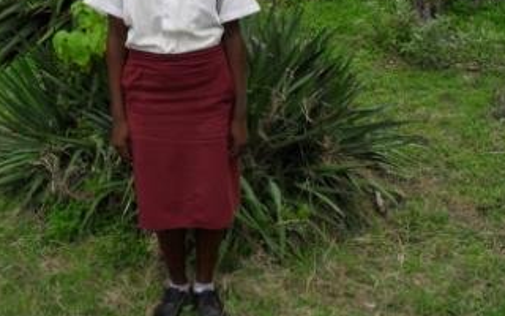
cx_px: 221
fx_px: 716
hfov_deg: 38.8
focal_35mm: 52
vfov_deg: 24.5
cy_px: 65
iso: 100
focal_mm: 6.3
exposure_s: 1/45
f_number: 3.2
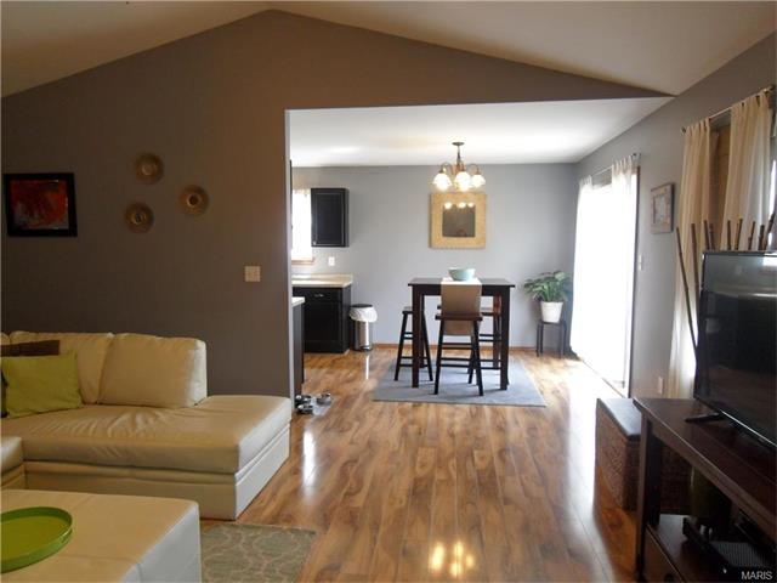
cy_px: 292
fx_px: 539
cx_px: 388
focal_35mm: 24
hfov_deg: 71.6
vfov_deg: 56.8
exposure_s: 1/45
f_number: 2.8
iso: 160
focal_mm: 4.3
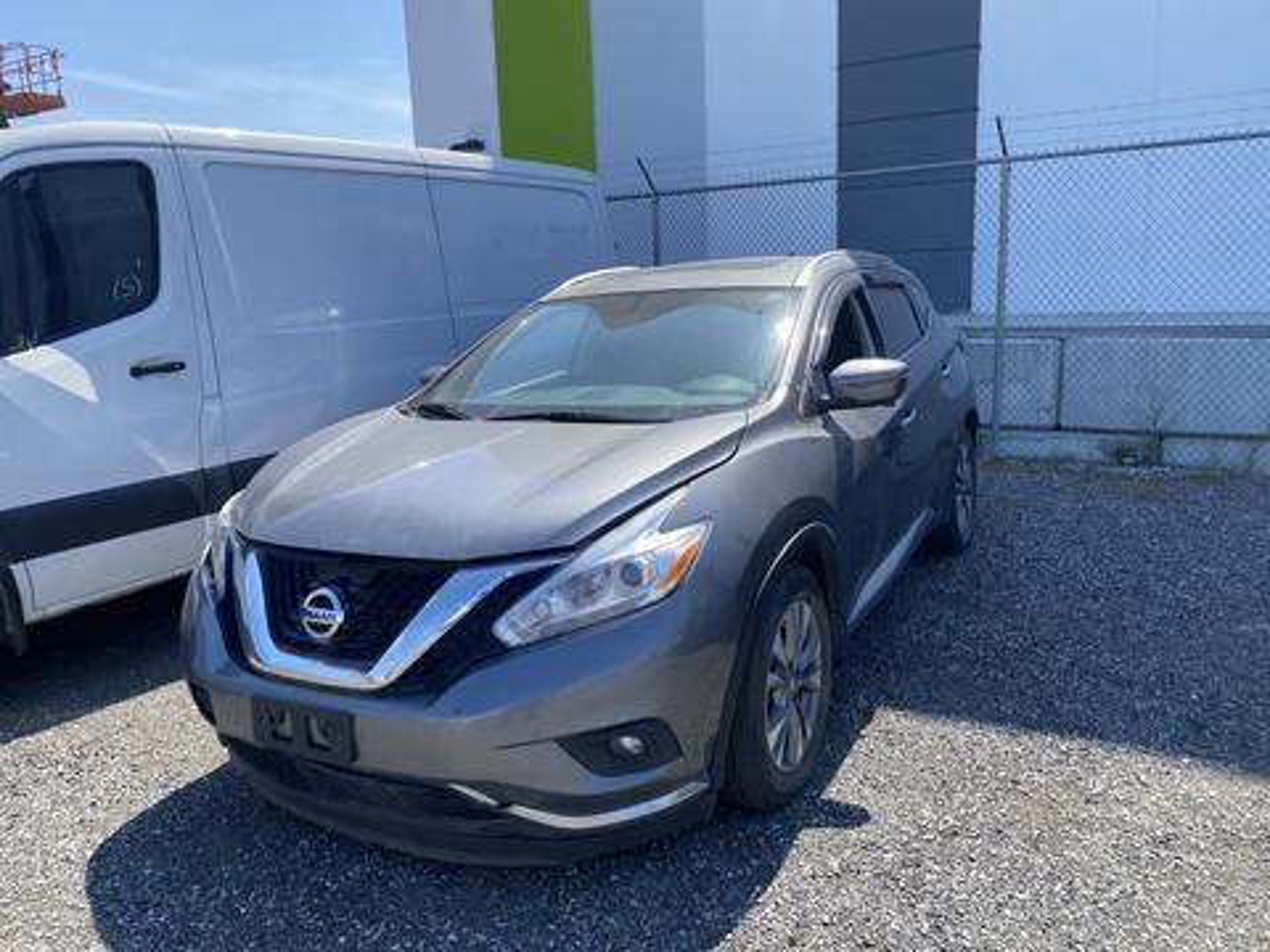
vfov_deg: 53.1
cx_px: 635
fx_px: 954
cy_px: 476
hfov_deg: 67.3
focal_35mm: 26
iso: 32
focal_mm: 4.25
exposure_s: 1/1346
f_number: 1.8
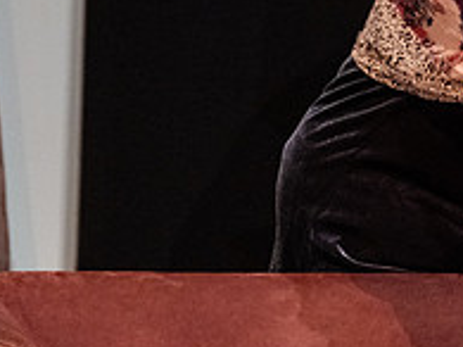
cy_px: -72
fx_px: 5614
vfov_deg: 3.5
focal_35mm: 420
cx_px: 558
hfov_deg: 4.7
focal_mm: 98.2
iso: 2000
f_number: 3.2
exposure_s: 1/250
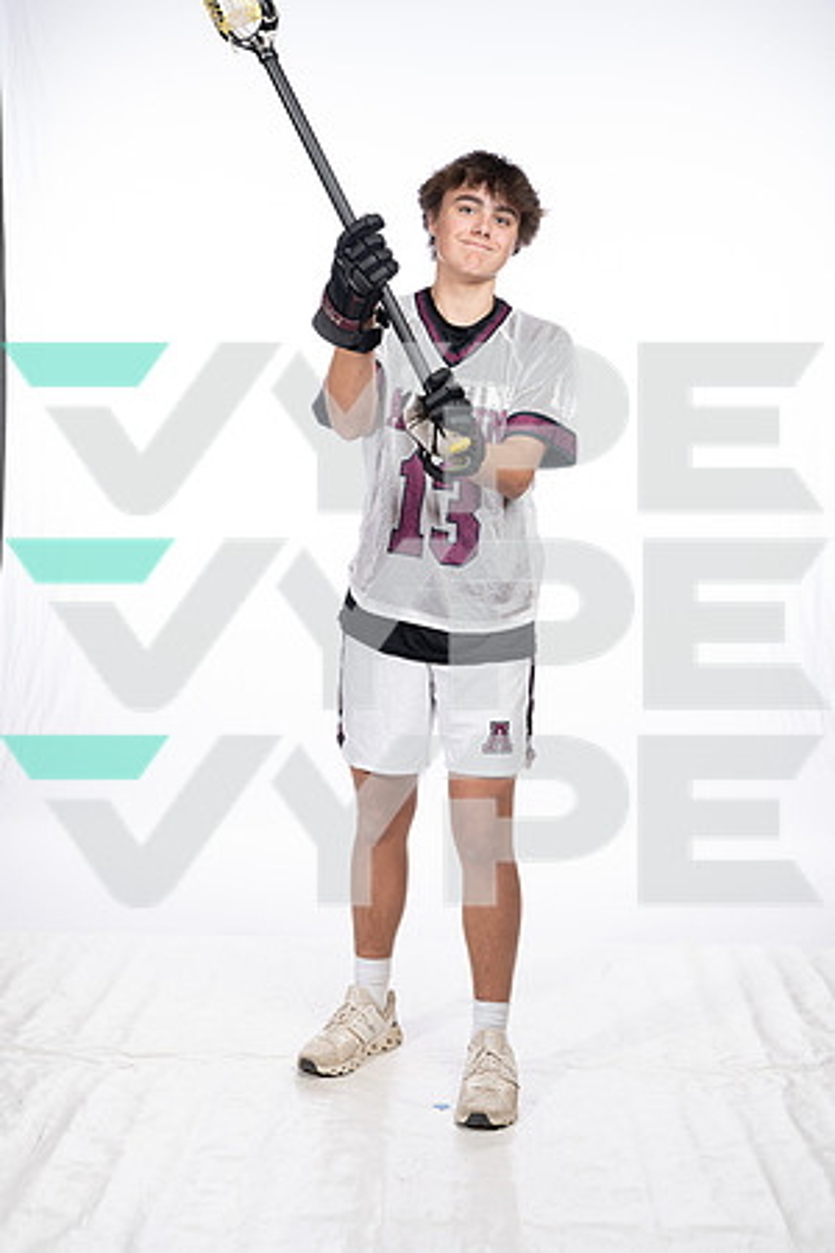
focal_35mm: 50
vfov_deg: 39.6
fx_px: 1739
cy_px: 626
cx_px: 418
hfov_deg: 27.0
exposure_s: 1/250
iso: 640
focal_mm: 50
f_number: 7.1
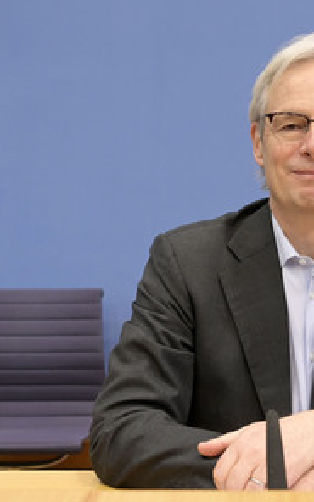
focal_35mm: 62
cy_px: 251
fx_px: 849
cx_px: 294
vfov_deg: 33.0
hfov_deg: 20.4
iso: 3200
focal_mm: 40
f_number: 5
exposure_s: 1/400
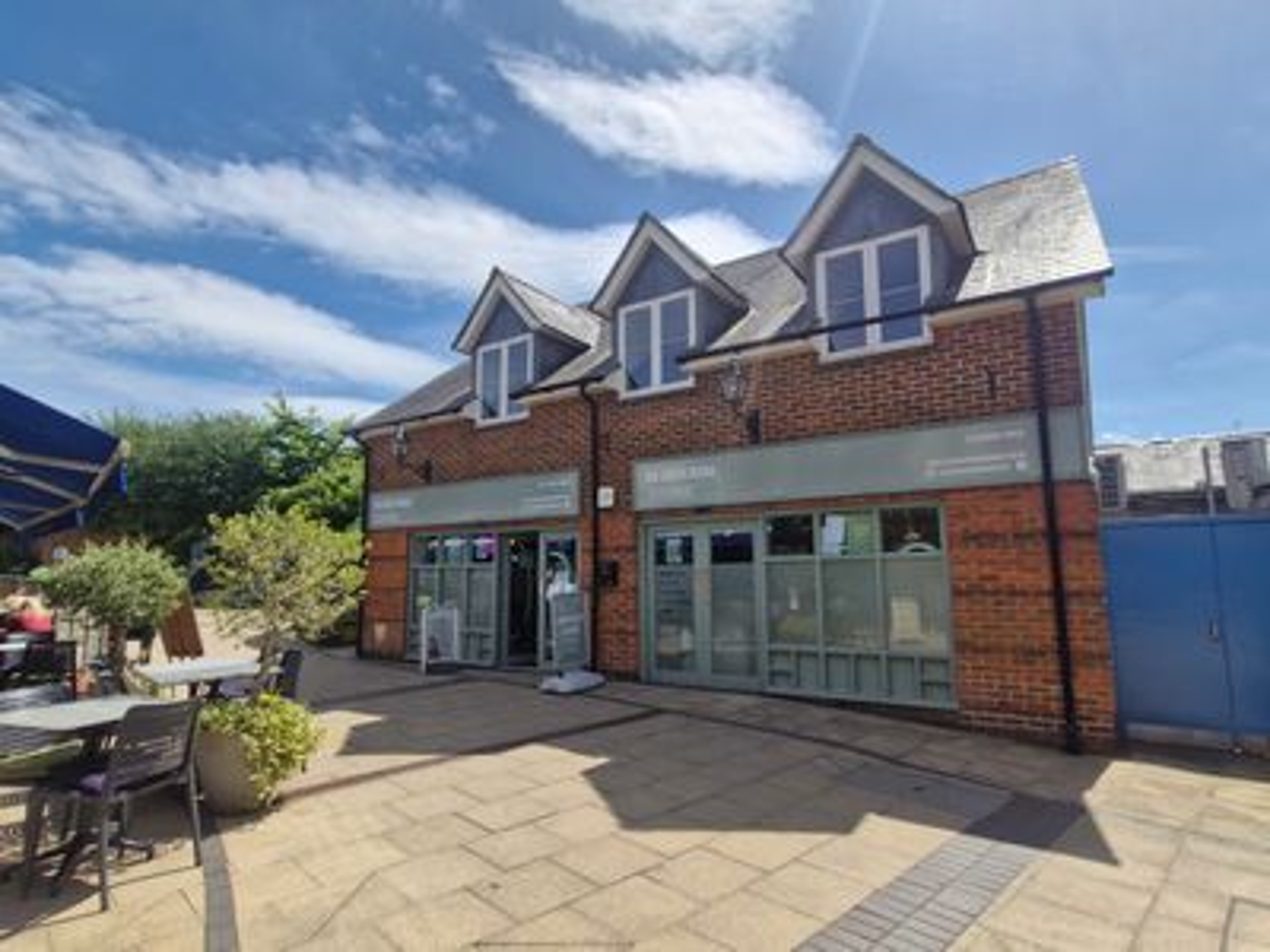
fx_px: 477
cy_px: 476
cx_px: 635
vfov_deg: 89.9
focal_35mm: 13
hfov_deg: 106.2
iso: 50
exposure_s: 1/1896
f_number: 2.2
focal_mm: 1.74
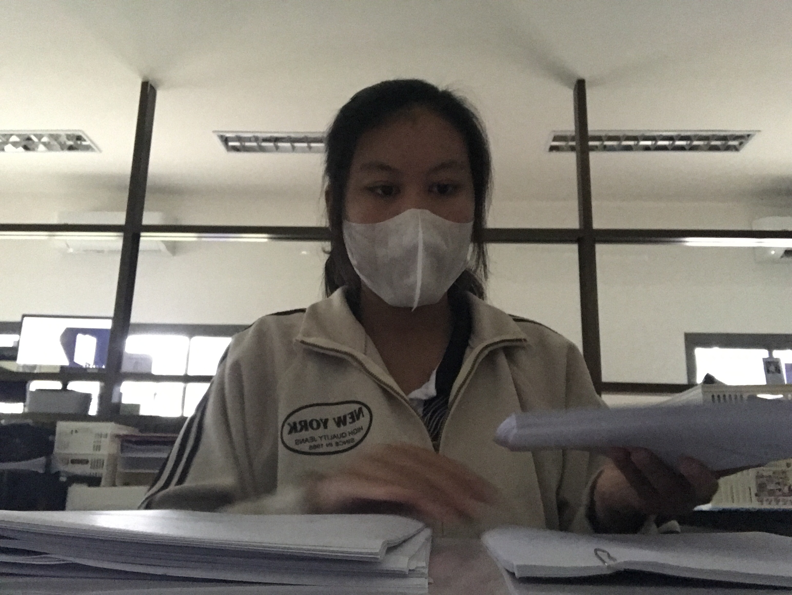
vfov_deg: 44.2
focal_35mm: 32
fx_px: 733
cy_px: 298
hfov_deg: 56.8
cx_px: 396
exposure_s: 1/17
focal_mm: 2.87
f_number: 2.2
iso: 640
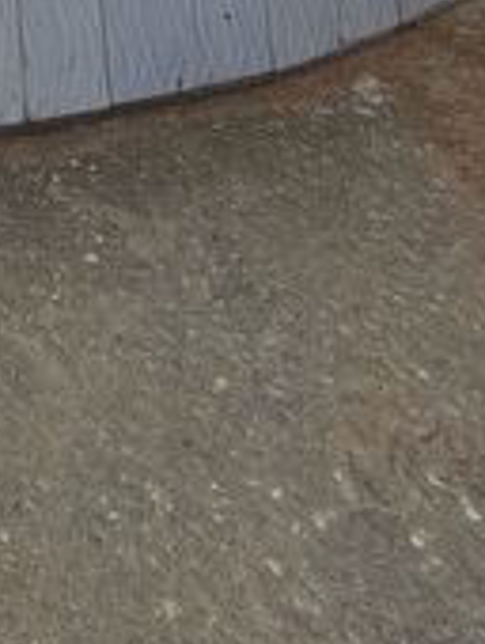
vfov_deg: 15.9
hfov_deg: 19.2
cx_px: -349
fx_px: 1137
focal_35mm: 61
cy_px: -852
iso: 50
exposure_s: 1/1128
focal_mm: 1.8
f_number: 2.2
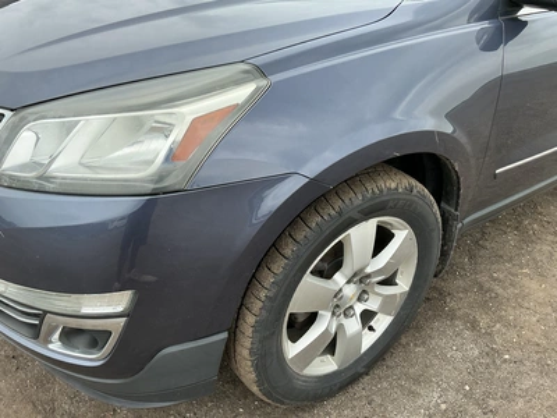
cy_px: 209
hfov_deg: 63.4
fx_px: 451
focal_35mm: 28
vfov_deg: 49.7
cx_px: 278
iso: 25
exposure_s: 1/568
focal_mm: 3
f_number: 1.8
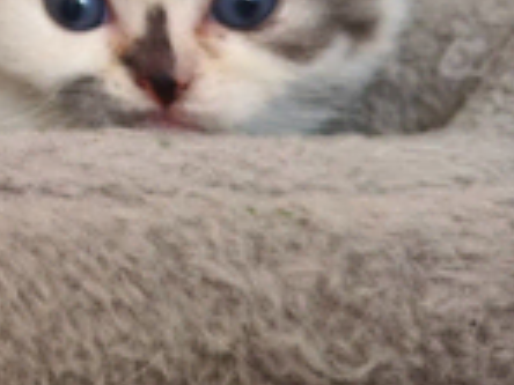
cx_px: -217
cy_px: -189
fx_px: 1232
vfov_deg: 16.3
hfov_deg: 20.7
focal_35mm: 83
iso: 400
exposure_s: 1/50
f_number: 1.5
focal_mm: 4.95
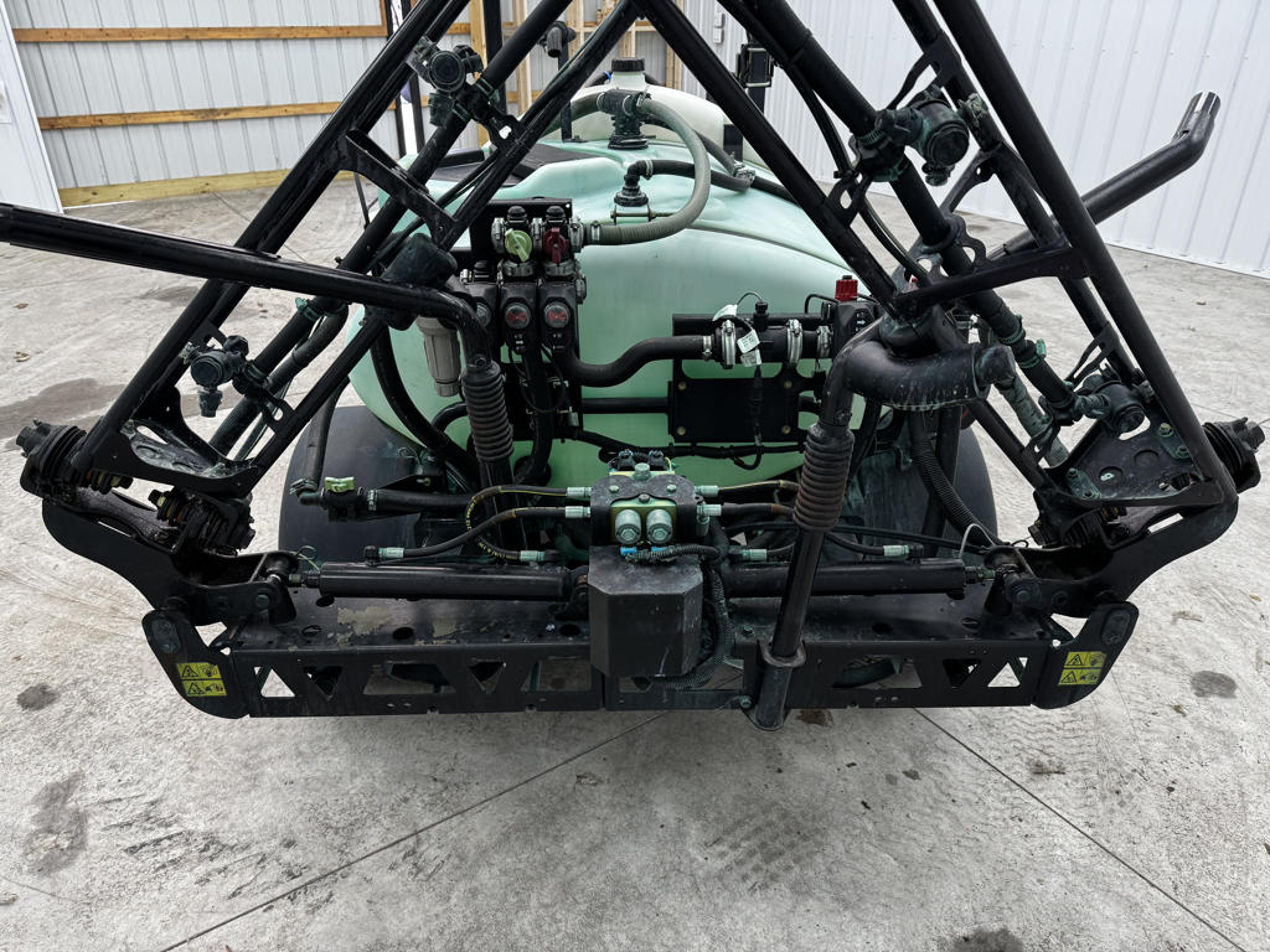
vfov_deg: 56.8
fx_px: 881
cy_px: 476
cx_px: 635
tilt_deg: -29.4
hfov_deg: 71.6
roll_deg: -1.1
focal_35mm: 24
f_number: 1.78
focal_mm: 6.76
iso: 160
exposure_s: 1/120
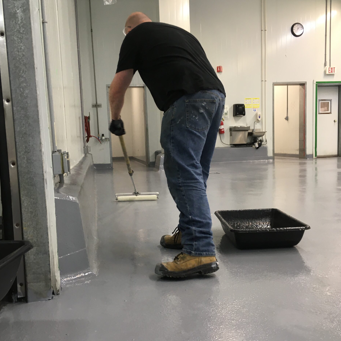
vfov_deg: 47.2
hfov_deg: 47.2
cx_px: 170
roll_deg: +3.3
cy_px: 185
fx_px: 390
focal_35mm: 35
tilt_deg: -9.6
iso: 50
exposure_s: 1/30
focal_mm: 4.15
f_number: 2.2
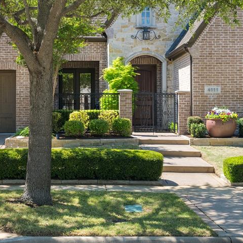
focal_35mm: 67
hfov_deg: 25.7
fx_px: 532
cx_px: 93
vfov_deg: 25.6
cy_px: 91
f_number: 8
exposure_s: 1/320
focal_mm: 25
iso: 320
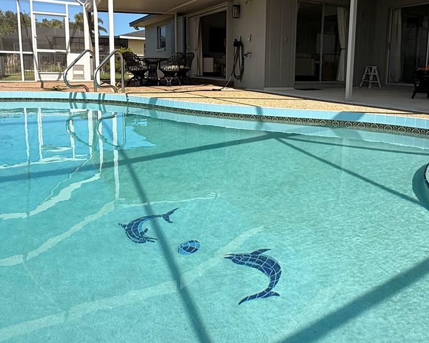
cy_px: 123
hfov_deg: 58.1
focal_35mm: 30
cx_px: 267
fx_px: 381
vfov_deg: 47.9
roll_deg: -1.6
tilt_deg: -8.3
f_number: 2.2
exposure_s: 1/1368
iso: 50
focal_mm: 2.22
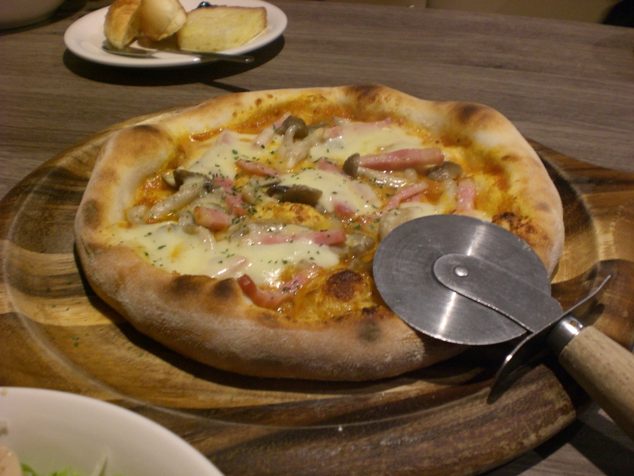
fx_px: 696
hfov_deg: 49.0
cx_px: 317
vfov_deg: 37.7
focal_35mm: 38
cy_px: 238
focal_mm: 6.3
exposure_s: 1/10
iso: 200
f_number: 3.1
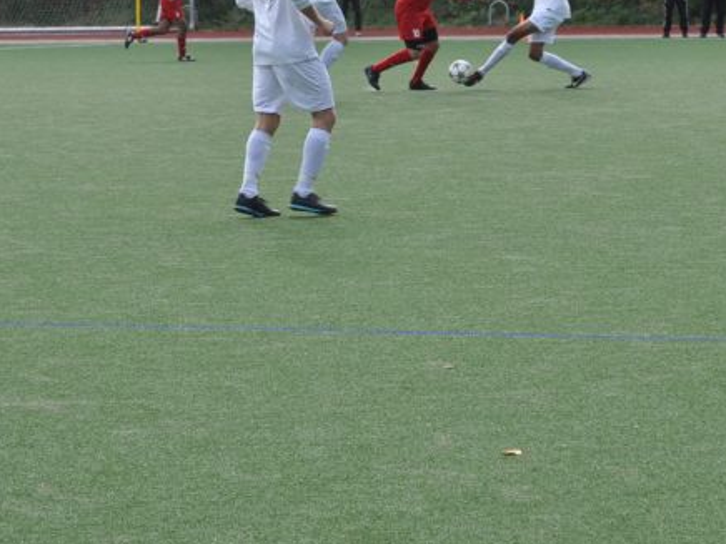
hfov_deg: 10.6
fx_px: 3904
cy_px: 55
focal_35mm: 186
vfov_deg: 8.0
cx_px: 451
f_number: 7.1
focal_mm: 55
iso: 200
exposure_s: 1/200
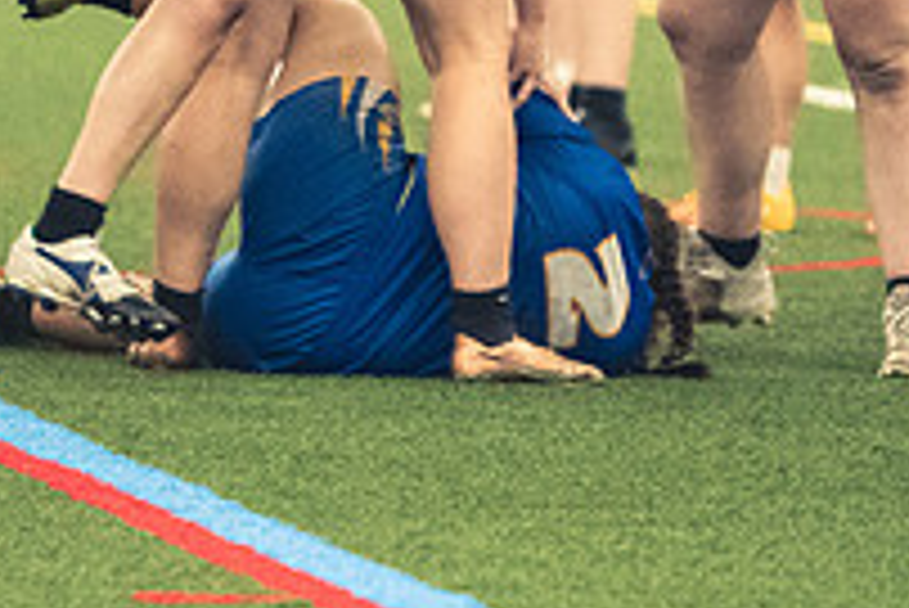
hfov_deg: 2.5
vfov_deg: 1.6
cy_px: 158
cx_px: 342
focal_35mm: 837
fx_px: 21149
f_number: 2.8
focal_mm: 195
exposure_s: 1/500
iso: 12800
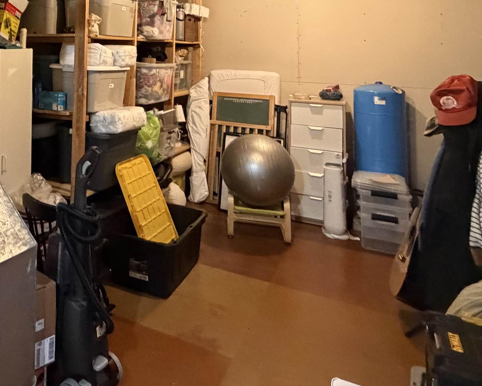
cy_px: 23
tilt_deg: +4.1
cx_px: 81
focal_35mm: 33
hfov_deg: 50.2
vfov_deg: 40.4
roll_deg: -0.3
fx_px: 471
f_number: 2.2
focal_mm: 2.22
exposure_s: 1/60
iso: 1000
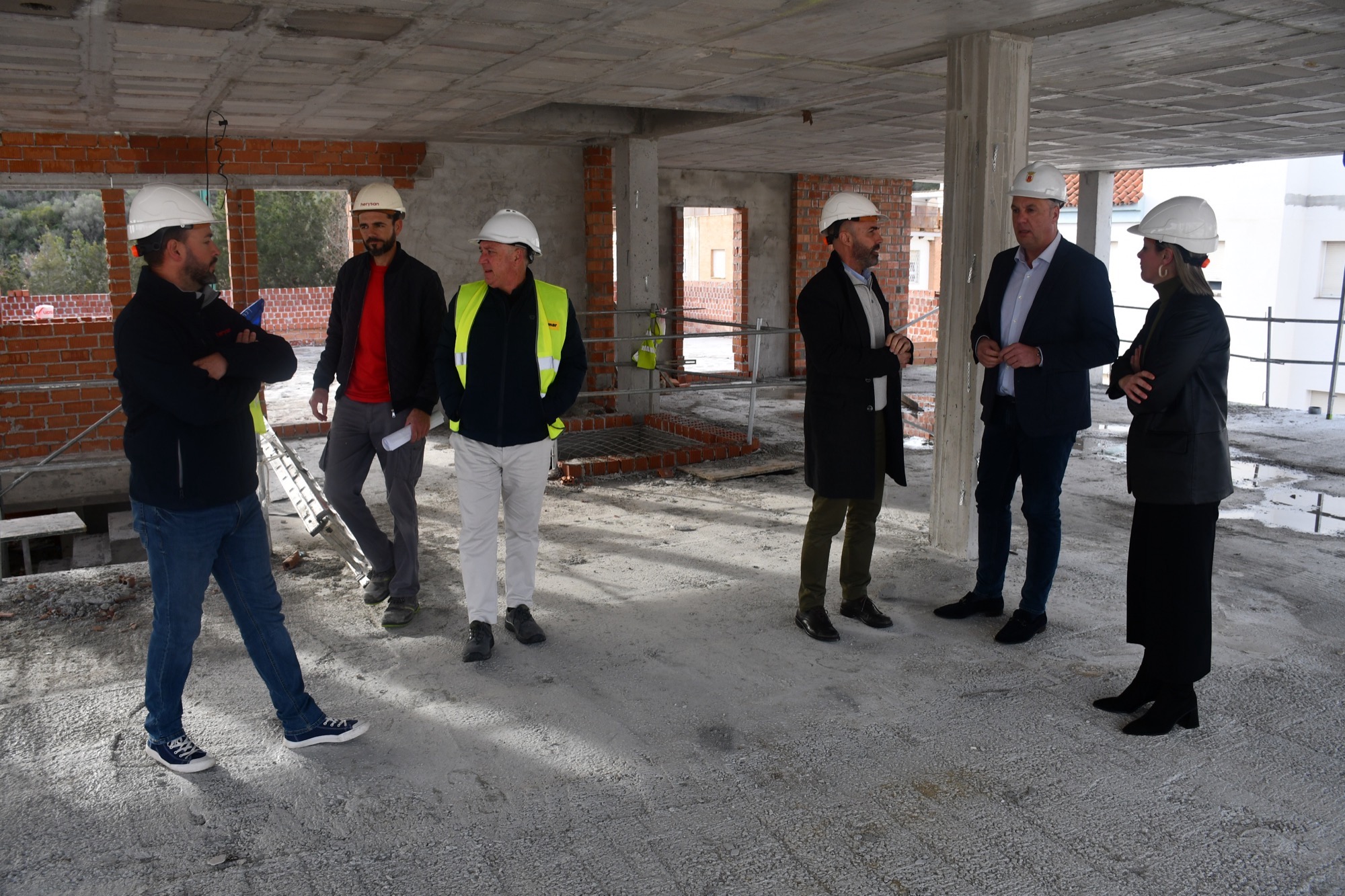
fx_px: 1009
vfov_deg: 47.9
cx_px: 672
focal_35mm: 27
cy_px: 448
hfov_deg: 67.4
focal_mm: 18
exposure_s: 1/250
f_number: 5.6
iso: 320
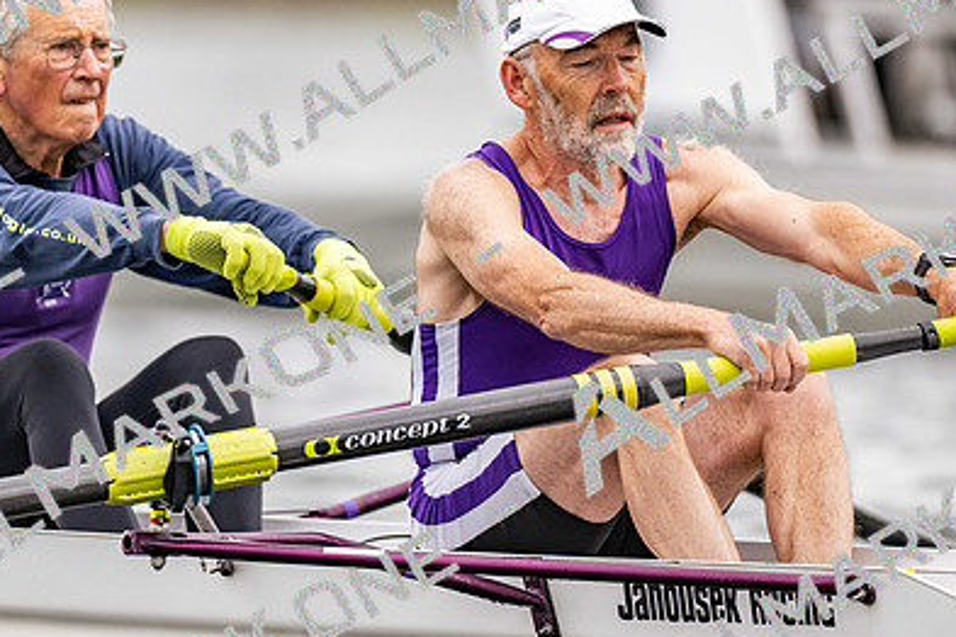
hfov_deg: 2.3
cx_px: 365
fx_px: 23500
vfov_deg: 1.6
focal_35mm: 885
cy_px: 266
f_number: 4
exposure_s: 1/2500
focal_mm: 600
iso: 720
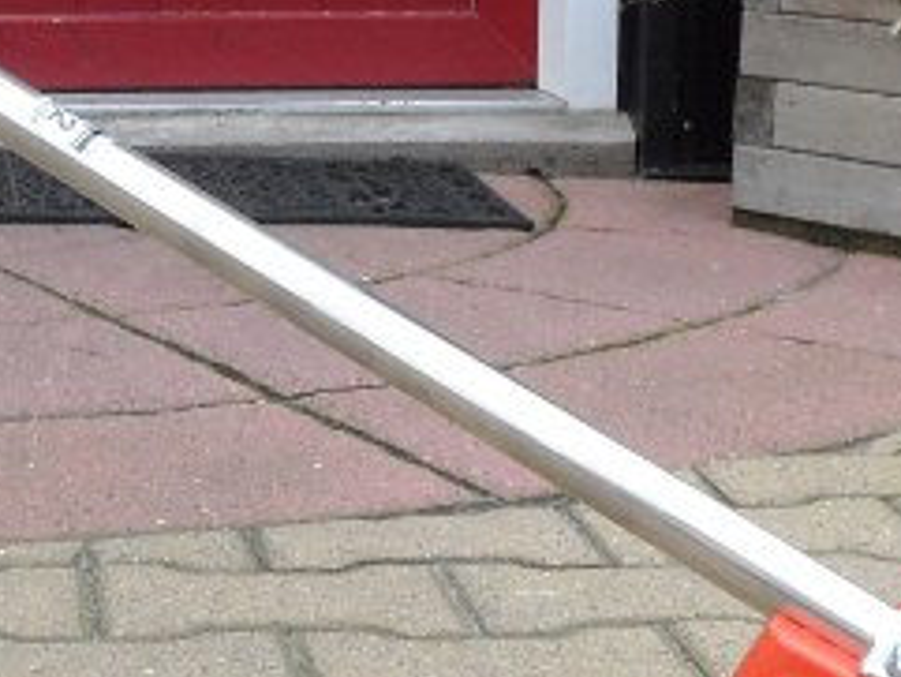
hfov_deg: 18.8
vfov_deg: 14.4
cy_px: 79
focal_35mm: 102
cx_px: 30
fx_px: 2656
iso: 80
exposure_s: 1/125
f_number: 3.2
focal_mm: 3.9
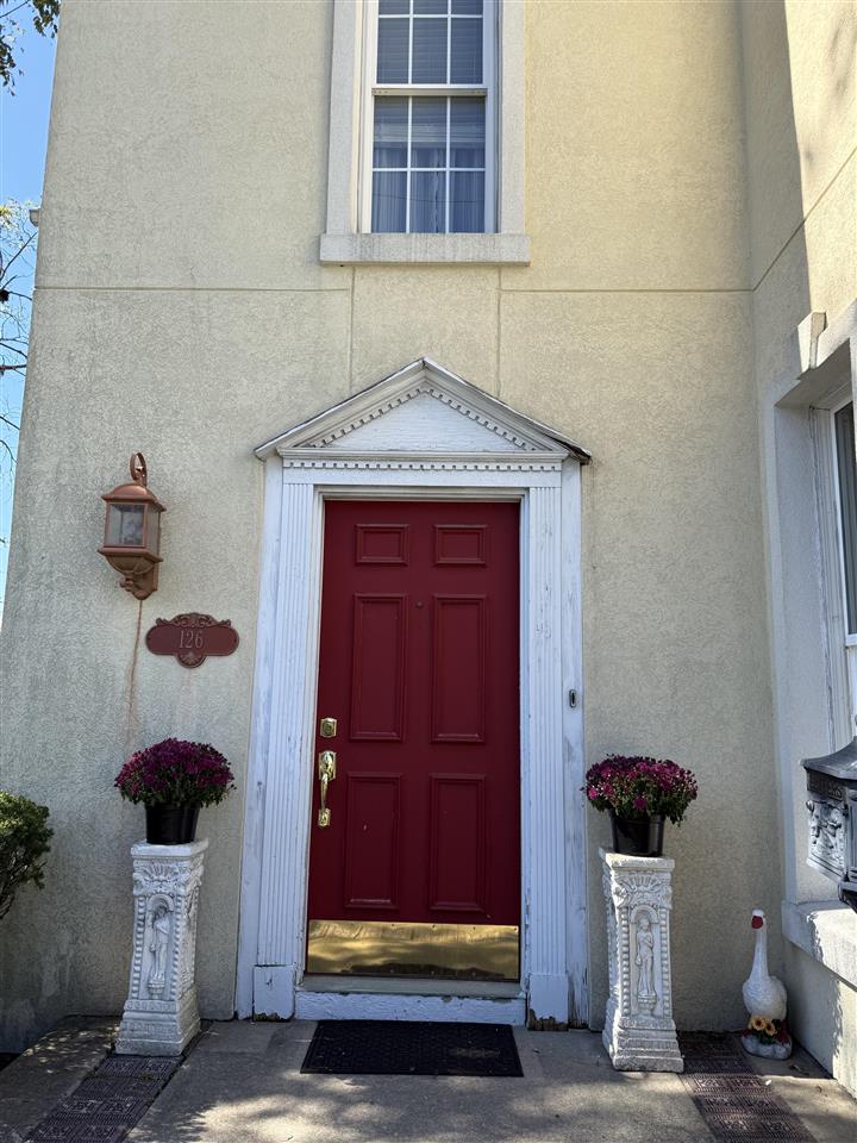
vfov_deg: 71.6
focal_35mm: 24
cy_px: 572
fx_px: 792
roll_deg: -2.0
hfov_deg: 56.8
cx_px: 428
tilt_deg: +8.5
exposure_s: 1/1314
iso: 80
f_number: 1.78
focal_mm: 6.76
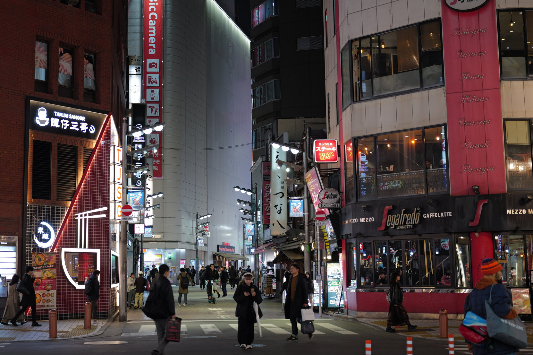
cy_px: 171
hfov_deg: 37.4
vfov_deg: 25.5
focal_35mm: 53
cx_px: 220
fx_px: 784
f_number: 2
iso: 400
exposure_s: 1/80
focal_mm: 43
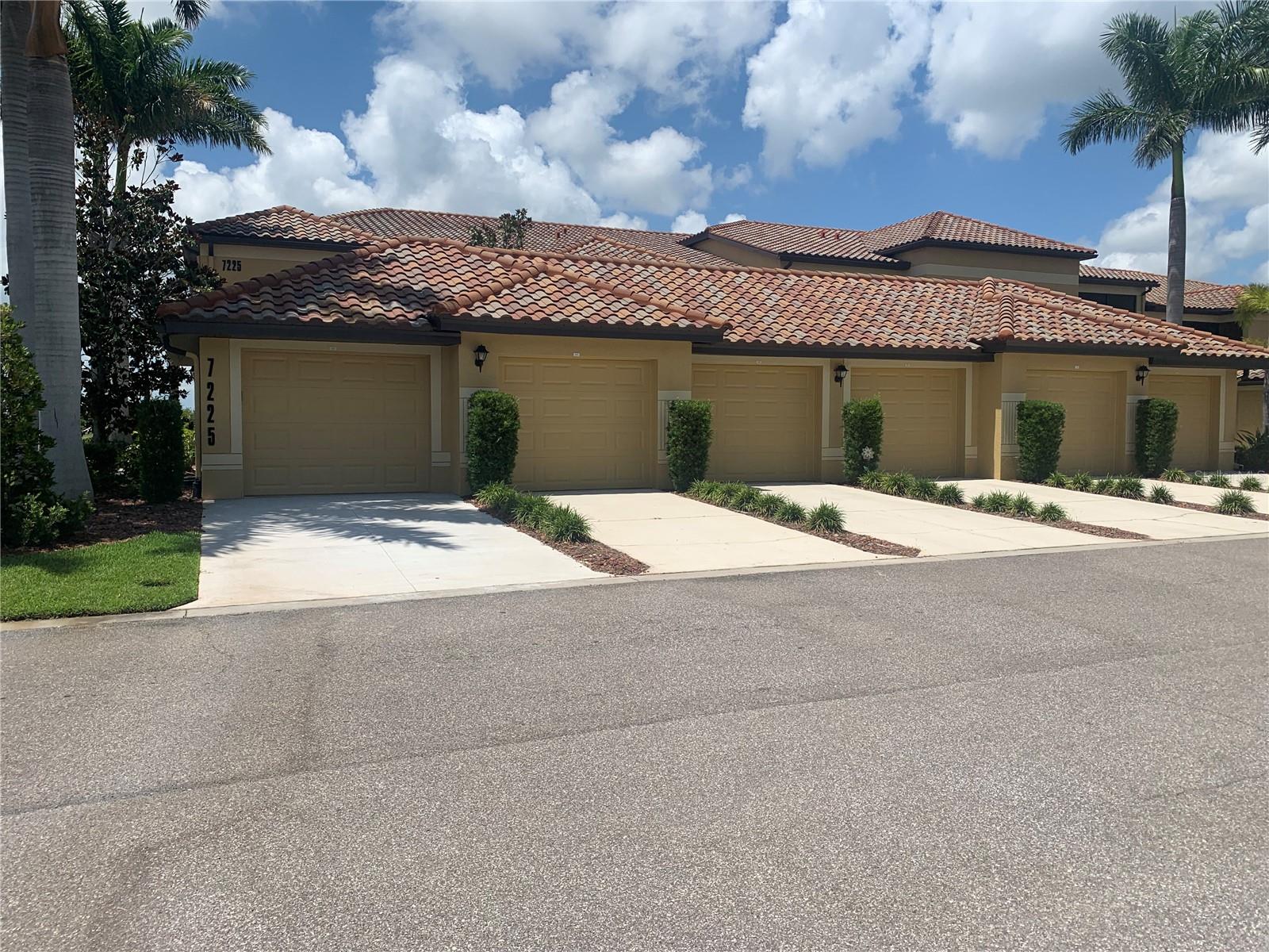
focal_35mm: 26
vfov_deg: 53.1
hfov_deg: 67.3
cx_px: 634
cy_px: 476
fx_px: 953
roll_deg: +0.9
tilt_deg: -2.1
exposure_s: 1/3788
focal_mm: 4.25
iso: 25
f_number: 1.8
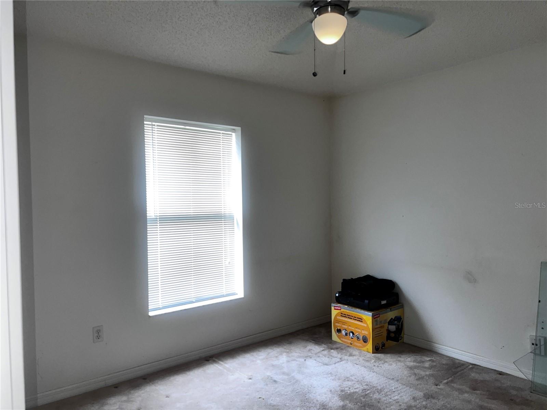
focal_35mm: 26
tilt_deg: -2.1
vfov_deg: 53.1
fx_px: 411
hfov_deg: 67.3
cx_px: 274
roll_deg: +1.0
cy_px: 205
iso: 50
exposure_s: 1/30
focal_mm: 5.7
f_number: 1.5
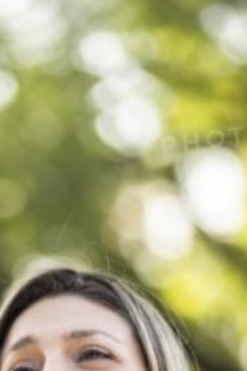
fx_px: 3375
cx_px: 10
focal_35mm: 328
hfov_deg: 4.2
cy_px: 450
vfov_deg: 6.2
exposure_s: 1/2500
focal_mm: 85
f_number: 1.8
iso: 500
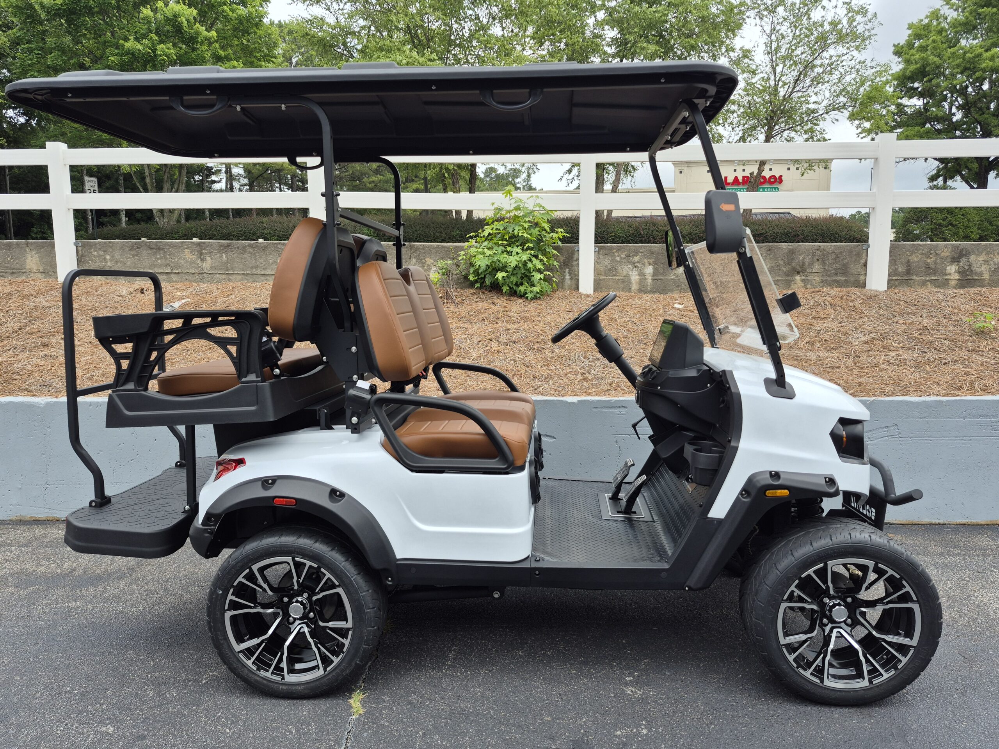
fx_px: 664
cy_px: 374
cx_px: 500
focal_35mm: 23
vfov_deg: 58.9
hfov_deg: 73.9
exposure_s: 1/904
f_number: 1.8
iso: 25
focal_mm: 5.4
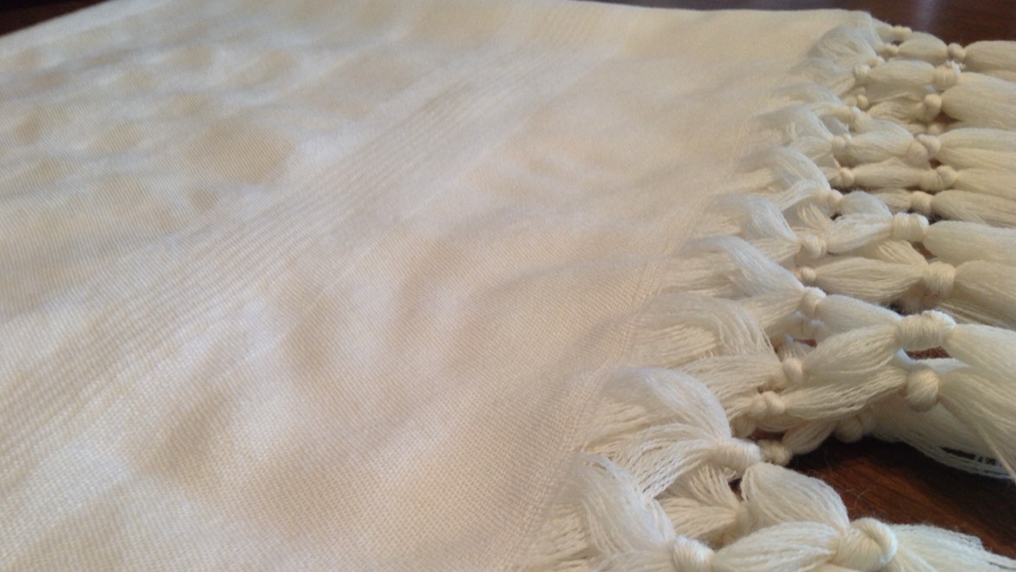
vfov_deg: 30.2
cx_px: 514
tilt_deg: -34.0
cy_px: 380
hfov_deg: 51.6
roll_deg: +1.4
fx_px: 1051
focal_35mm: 39
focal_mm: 4.28
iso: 64
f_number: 2.4
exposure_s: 1/17
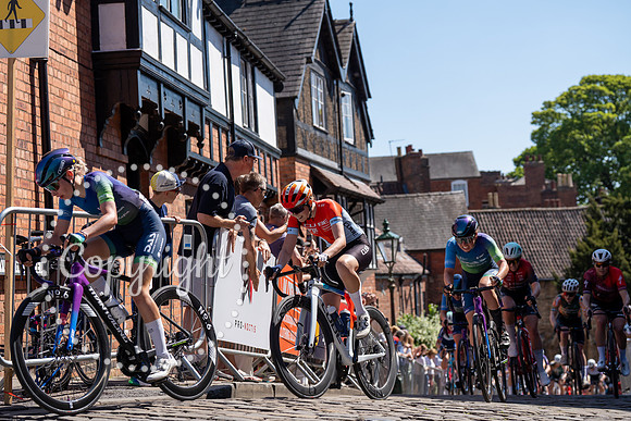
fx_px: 1227
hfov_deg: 28.8
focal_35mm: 70
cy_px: 210
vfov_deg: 19.5
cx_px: 316
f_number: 4
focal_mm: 70
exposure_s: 1/1600
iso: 100
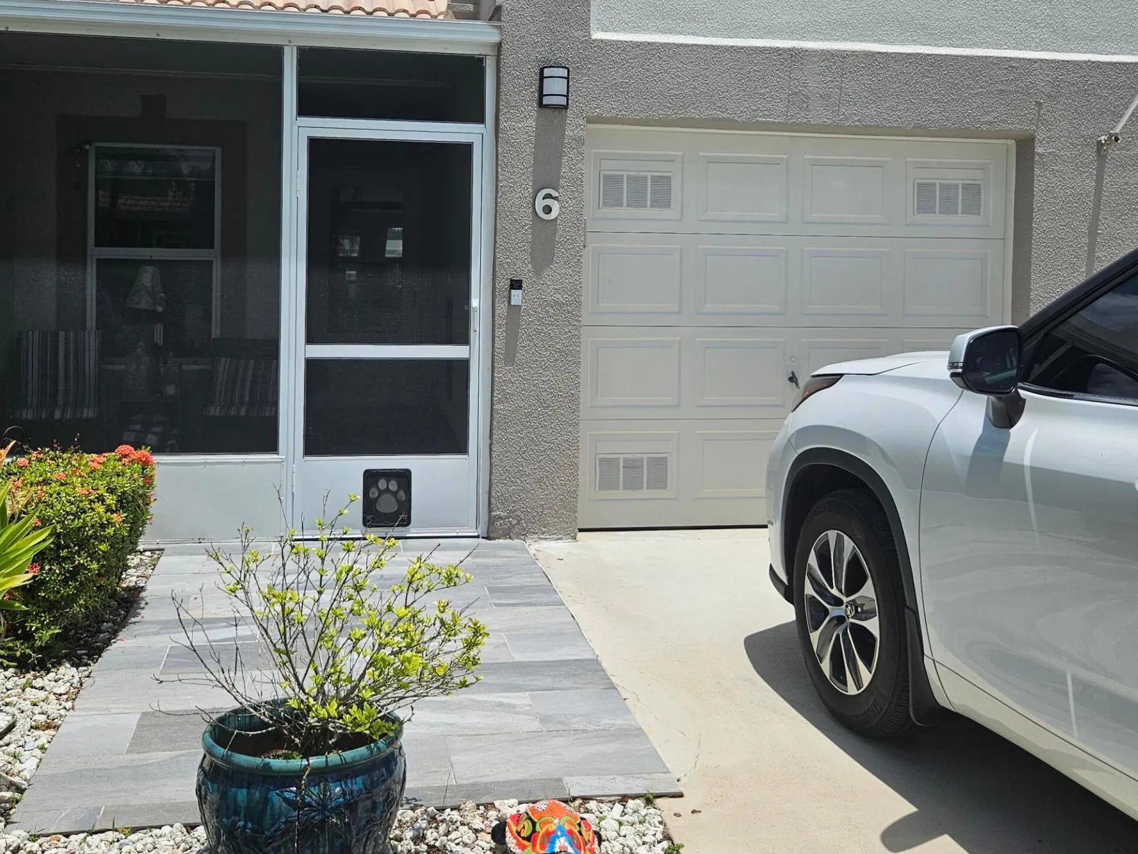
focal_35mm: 36
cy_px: 274
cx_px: 523
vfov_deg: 39.1
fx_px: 1183
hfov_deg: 51.3
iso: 25
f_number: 1.8
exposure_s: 1/2371
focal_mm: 5.4
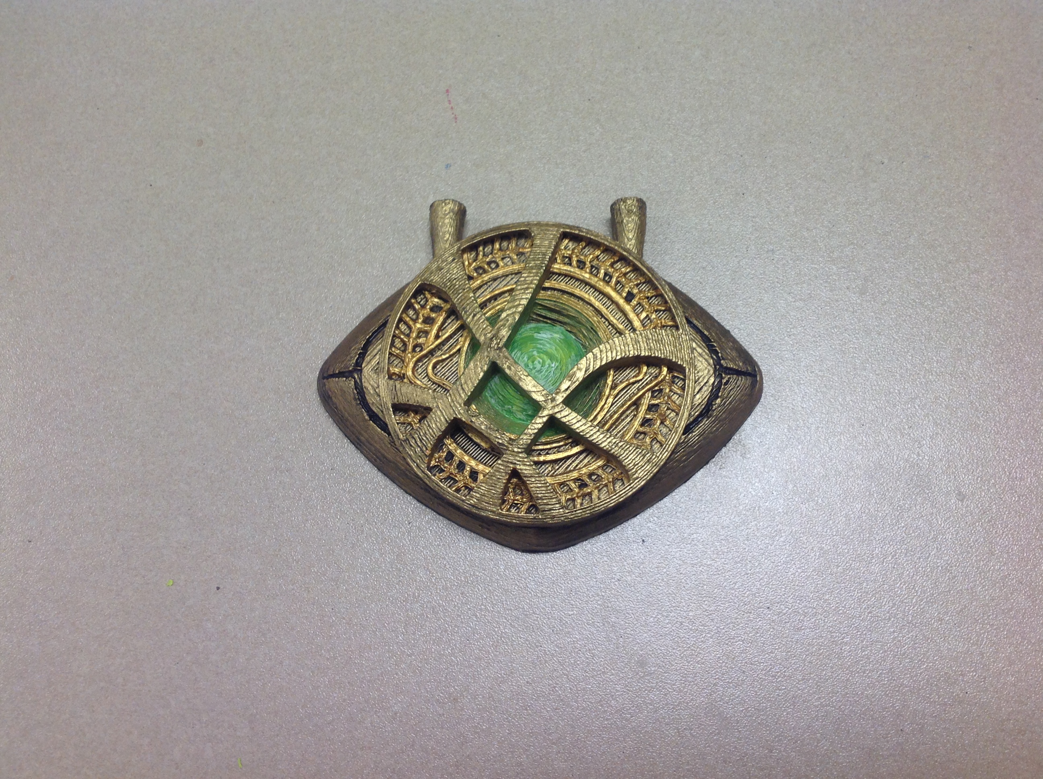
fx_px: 1053
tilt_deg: -74.7
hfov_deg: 52.7
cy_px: 390
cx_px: 522
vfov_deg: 40.6
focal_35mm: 35
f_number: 2.4
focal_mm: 4.28
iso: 64
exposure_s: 1/60
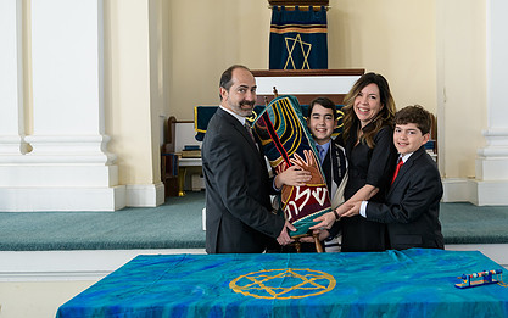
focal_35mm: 34
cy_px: 148
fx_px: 471
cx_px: 322
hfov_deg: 55.9
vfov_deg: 37.3
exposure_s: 1/125
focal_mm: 24
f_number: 3.2
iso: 400
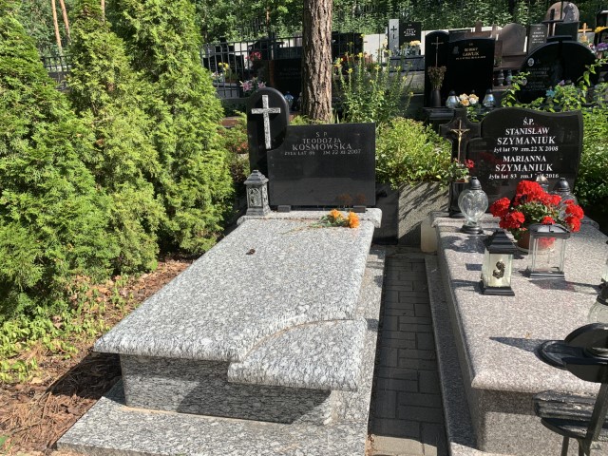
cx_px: 304
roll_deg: +2.3
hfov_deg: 67.3
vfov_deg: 53.1
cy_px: 228
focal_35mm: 26
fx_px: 457
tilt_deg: -9.2
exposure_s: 1/1387
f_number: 1.8
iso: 25
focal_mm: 4.25
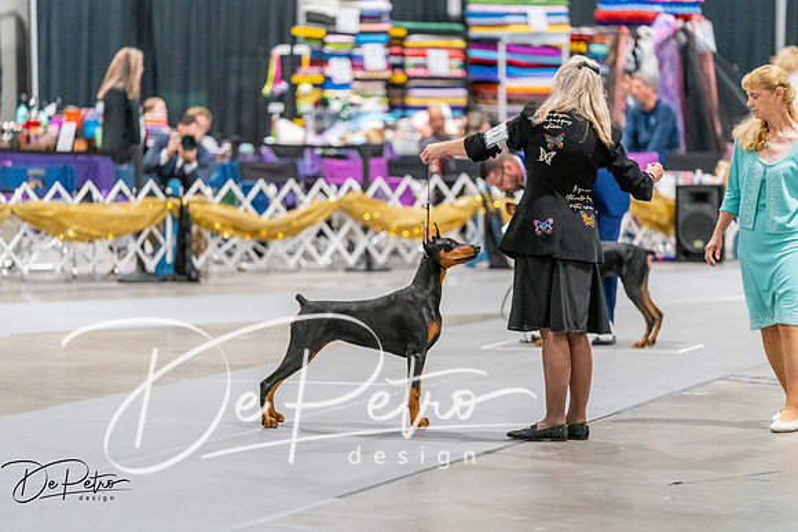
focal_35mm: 184
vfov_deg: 7.5
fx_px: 4079
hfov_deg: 11.2
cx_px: 399
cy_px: 266
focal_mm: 184
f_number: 2.8
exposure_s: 1/250
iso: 6400
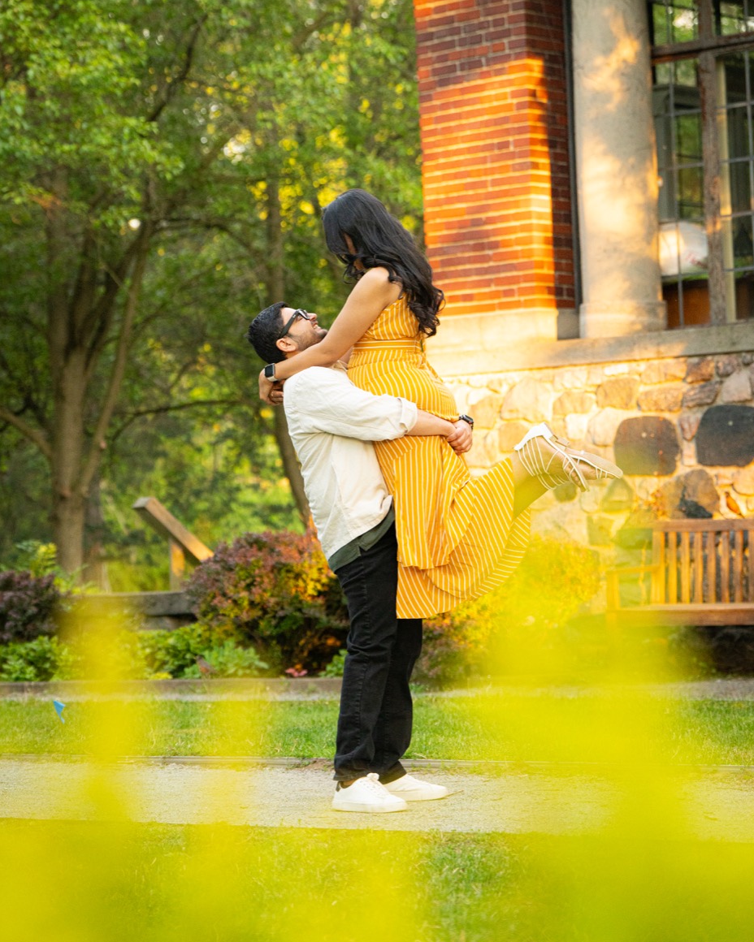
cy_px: 412
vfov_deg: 17.3
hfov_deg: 13.9
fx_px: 3096
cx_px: 378
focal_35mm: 111
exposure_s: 1/1000
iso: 4000
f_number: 3.5
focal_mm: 98
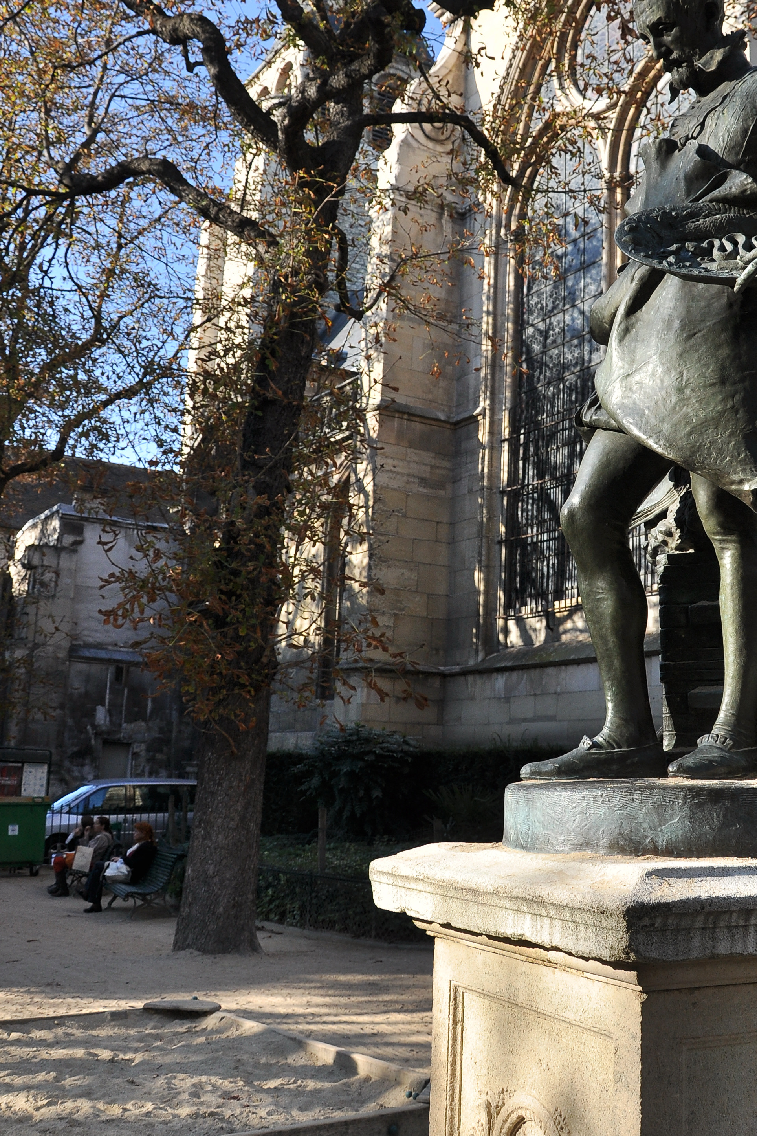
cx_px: 513
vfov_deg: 48.1
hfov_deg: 33.1
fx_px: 1262
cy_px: 439
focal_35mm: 40
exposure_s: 1/200
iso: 200
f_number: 6.3
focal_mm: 18
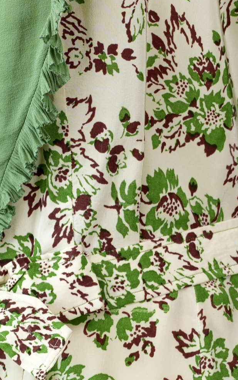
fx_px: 3846
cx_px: 86
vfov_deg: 5.7
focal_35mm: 370
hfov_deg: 3.5
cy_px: 34
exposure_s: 1/40
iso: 400
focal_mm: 83
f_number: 7.1
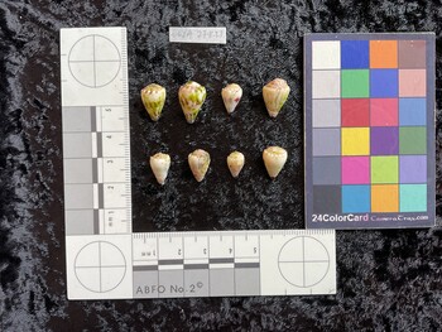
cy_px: 166
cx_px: 221
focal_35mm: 29
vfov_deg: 48.3
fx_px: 371
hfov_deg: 61.6
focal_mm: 3
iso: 50
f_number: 1.8
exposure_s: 1/120
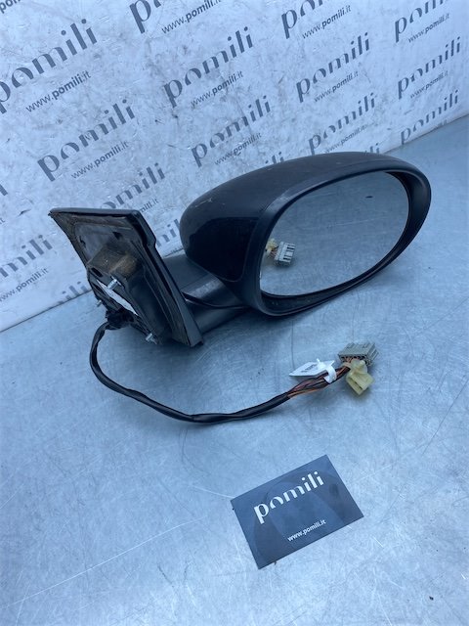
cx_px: 234
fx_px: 470
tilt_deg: -45.3
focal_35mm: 26
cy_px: 313
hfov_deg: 53.1
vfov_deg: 67.3
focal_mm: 4.25
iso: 32
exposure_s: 1/805
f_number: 1.8
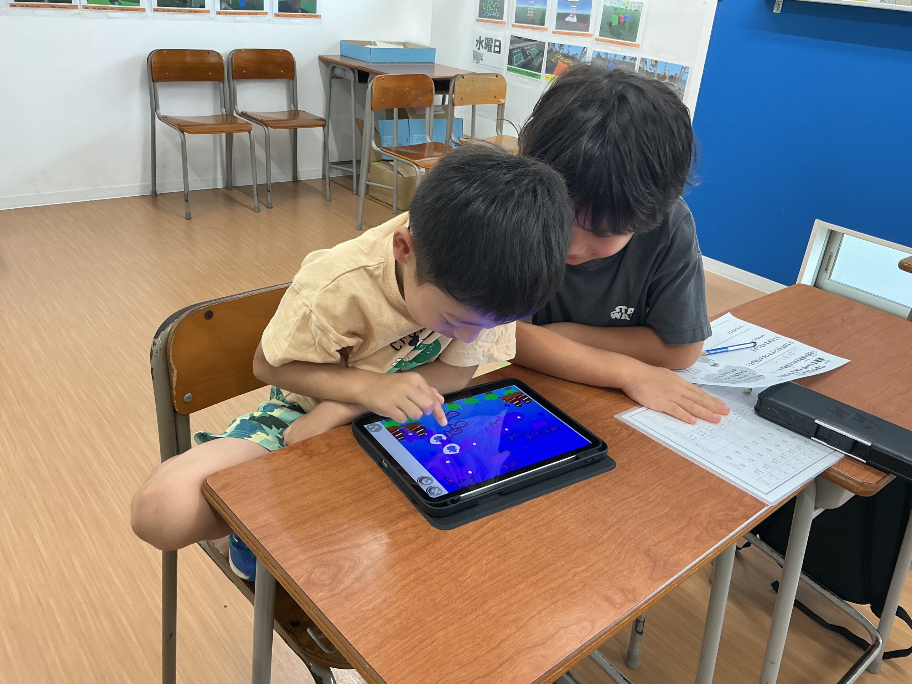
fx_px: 764
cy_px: 342
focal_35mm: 29
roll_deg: -5.0
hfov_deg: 61.7
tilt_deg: -26.1
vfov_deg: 48.2
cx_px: 456
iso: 64
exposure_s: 1/60
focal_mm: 3
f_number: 1.8
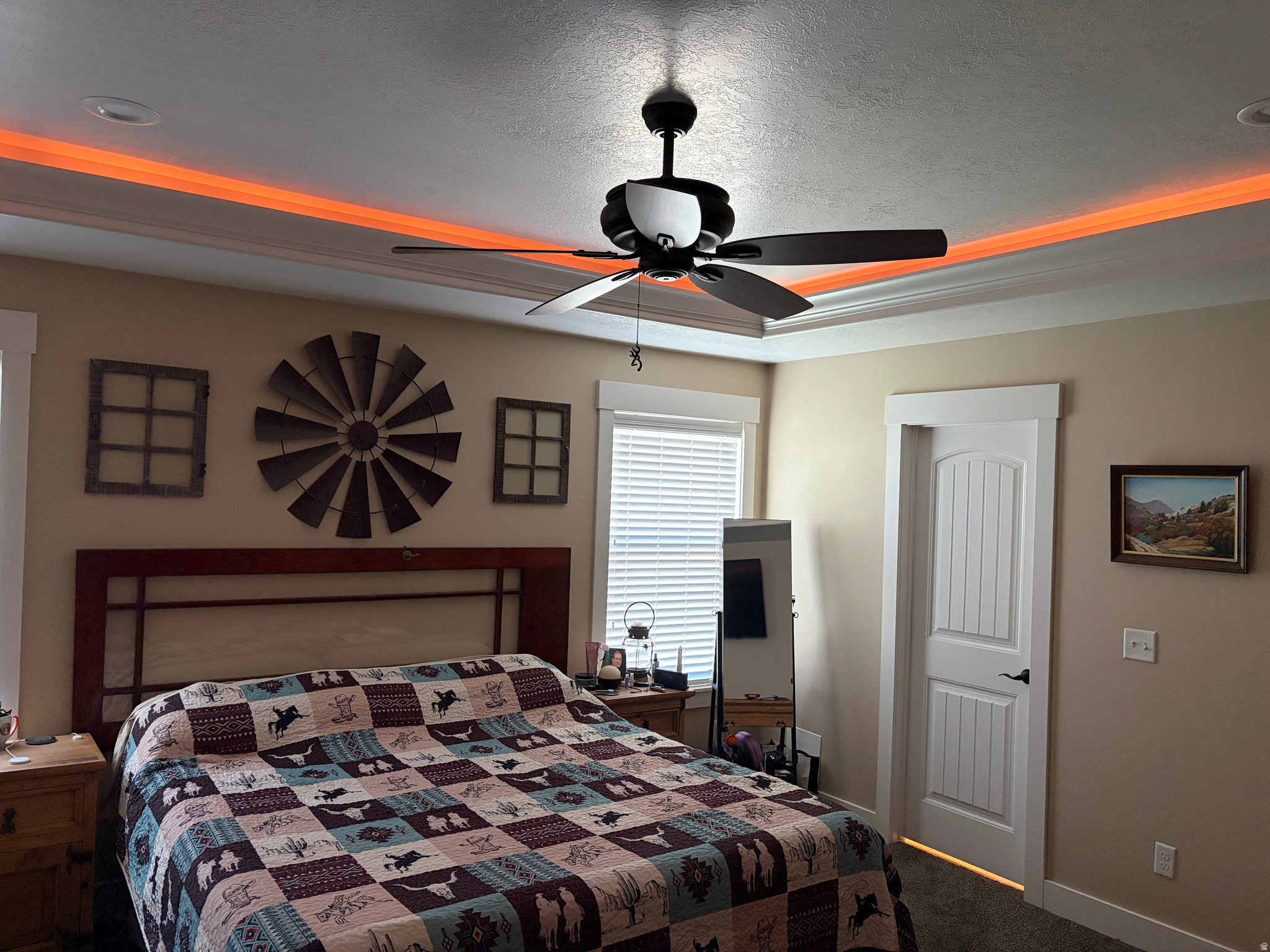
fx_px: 954
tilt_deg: +0.5
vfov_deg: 53.1
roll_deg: -2.4
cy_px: 476
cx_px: 635
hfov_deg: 67.3
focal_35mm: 26
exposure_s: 1/60
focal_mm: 5.96
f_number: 1.6
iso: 500
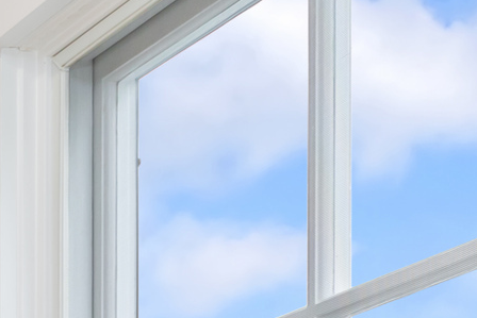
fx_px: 1909
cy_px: 846
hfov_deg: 9.9
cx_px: -1033
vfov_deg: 8.5
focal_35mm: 144
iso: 320
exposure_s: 1/10
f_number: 8
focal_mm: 21
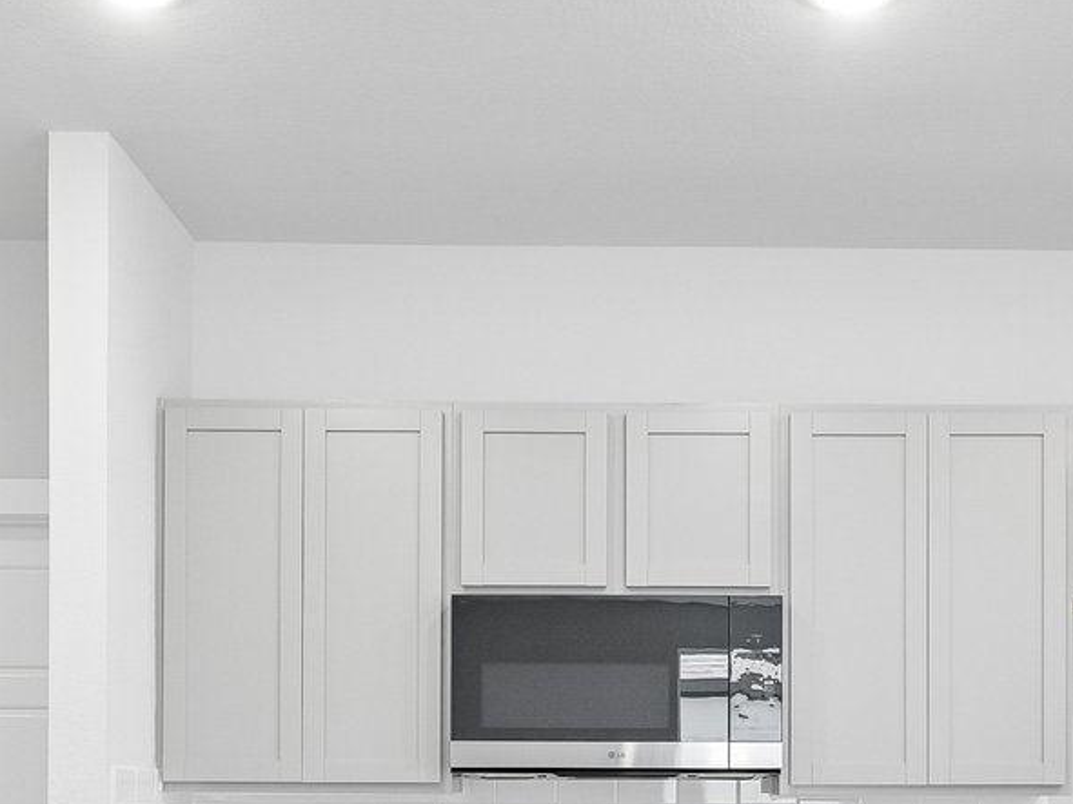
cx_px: 650
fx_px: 1550
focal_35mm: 50
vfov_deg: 27.9
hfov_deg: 38.0
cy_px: 734
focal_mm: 10
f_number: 8
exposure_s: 1/15
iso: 400
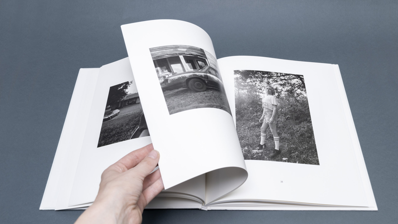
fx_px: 369
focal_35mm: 35
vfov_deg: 33.7
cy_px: 120
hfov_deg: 56.6
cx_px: 201
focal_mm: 22
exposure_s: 1/125
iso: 200
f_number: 8
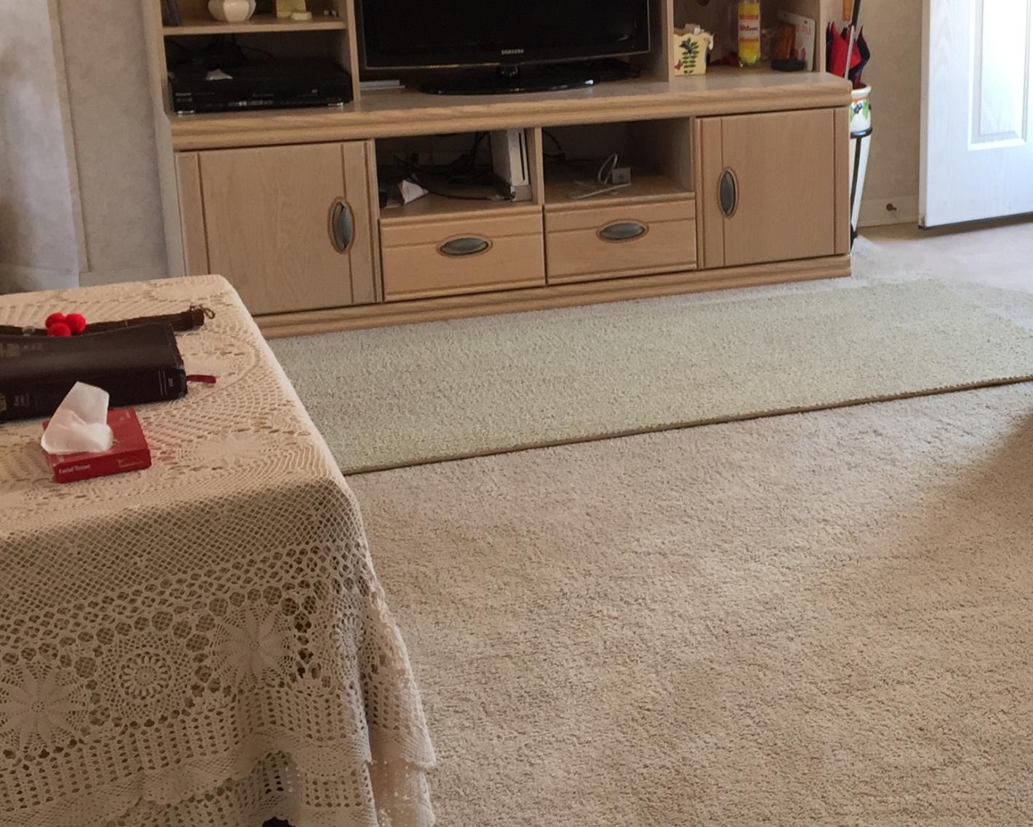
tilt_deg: -17.6
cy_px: 319
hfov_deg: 30.5
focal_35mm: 60
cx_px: 867
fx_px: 1834
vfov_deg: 25.3
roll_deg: -2.4
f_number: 2.2
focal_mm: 4.15
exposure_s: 1/30
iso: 50
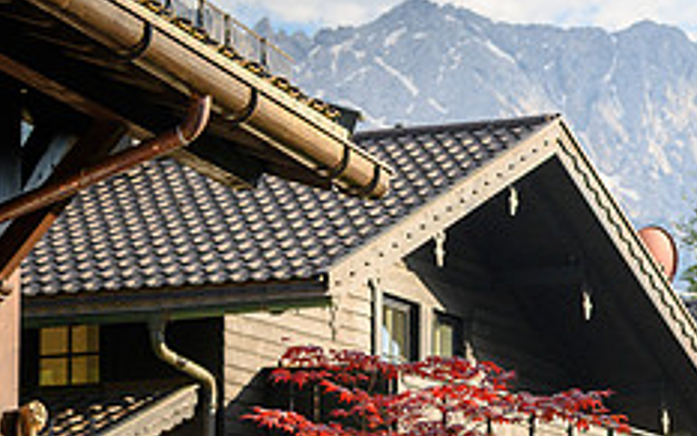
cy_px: 522
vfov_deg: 6.6
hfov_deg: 10.4
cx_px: 861
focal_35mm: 198
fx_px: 3764
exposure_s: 1/1250
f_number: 5.6
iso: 400
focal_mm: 75
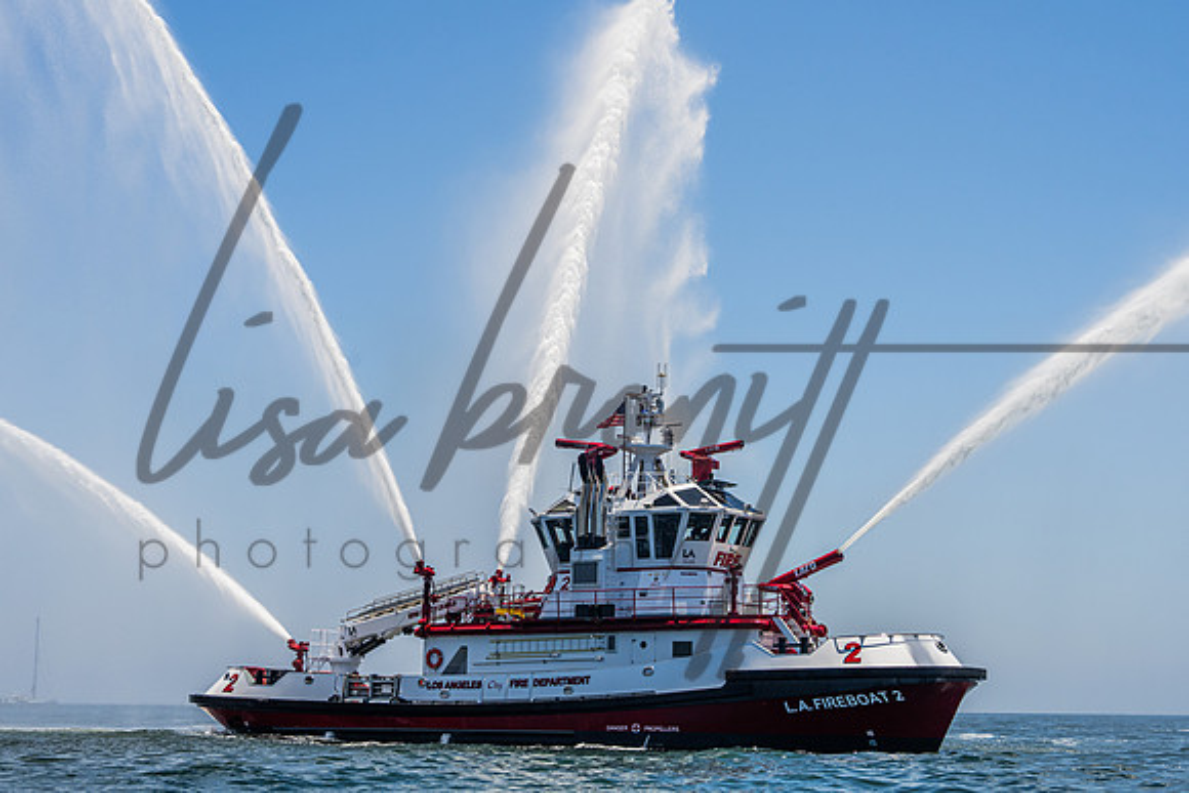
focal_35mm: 69
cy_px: 328
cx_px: 626
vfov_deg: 19.6
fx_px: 2292
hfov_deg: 29.1
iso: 400
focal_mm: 58
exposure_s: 1/1600
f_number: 8
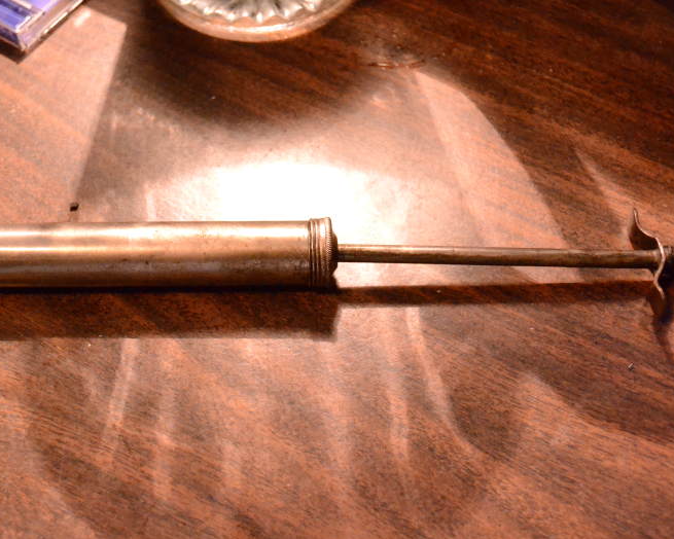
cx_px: 288
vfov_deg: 27.6
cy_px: 266
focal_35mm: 55
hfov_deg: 34.1
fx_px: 1097
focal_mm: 32
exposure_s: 1/60
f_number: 5.6
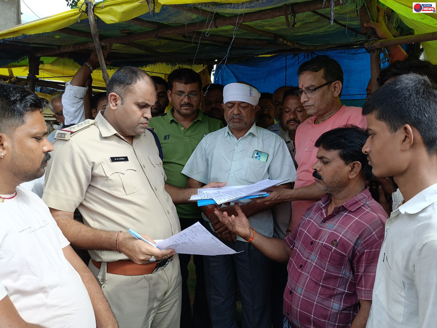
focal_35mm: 25
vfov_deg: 54.9
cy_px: 164
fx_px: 316
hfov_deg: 69.4
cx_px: 218
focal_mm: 4.7
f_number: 1.7
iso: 100
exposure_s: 1/158
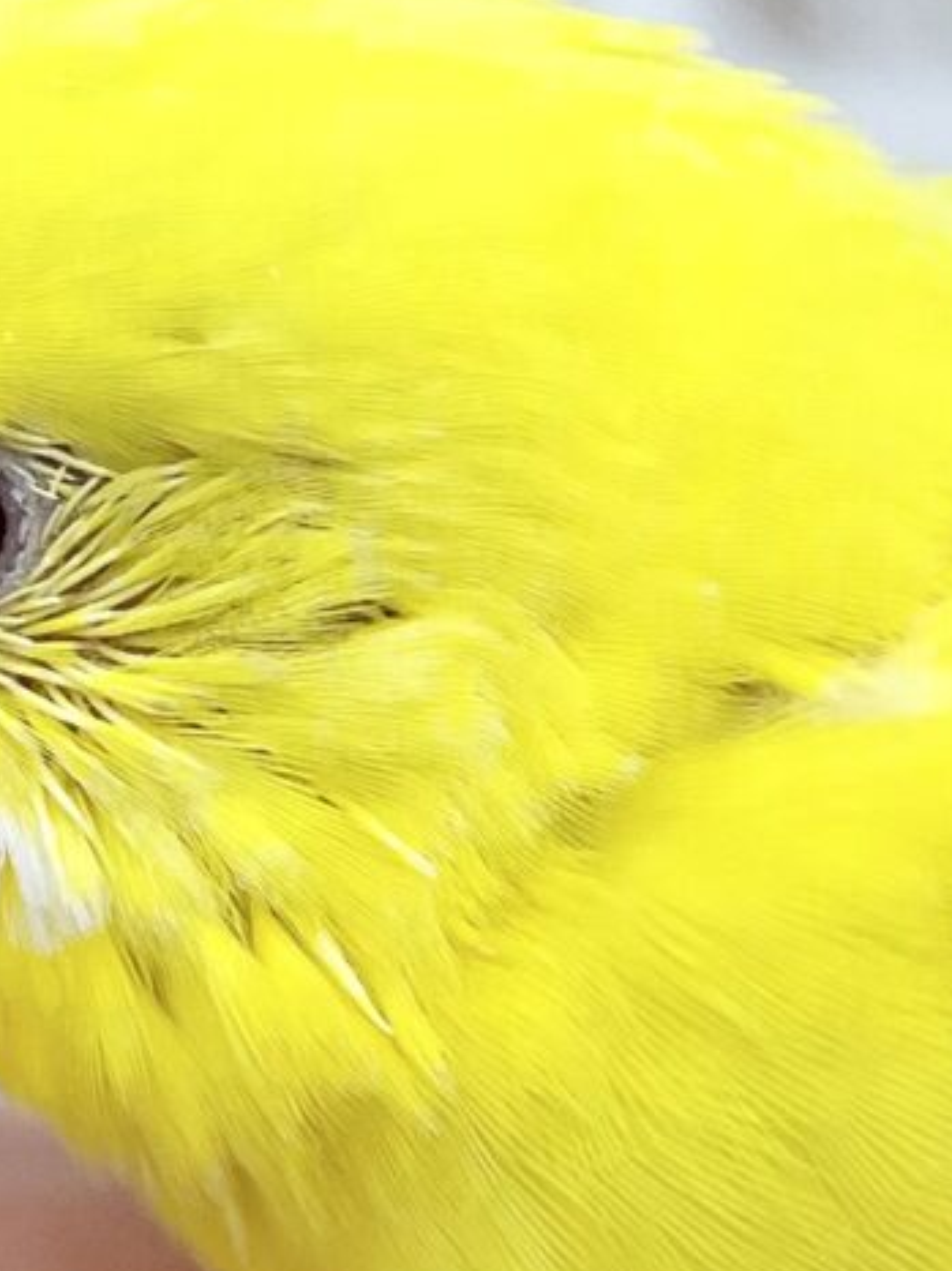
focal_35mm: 67
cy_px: 837
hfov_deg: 21.7
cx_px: 698
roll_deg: -3.3
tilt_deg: -16.4
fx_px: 2459
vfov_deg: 28.8
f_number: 1.6
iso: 50
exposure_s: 1/100
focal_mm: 5.1
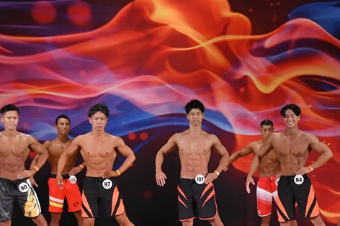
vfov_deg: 6.8
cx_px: 206
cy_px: 150
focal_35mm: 202
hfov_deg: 10.2
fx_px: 1906
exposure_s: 1/400
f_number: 5.6
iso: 3200
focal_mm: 82
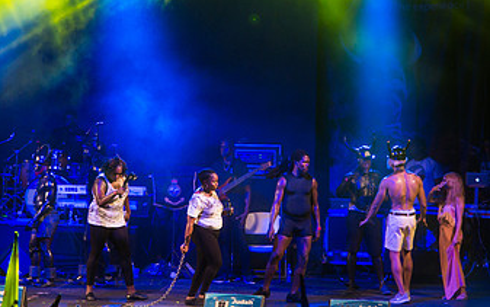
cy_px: 150
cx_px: 196
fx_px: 4569
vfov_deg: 3.8
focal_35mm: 342
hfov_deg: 6.1
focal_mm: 195
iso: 2500
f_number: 5.6
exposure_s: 1/200
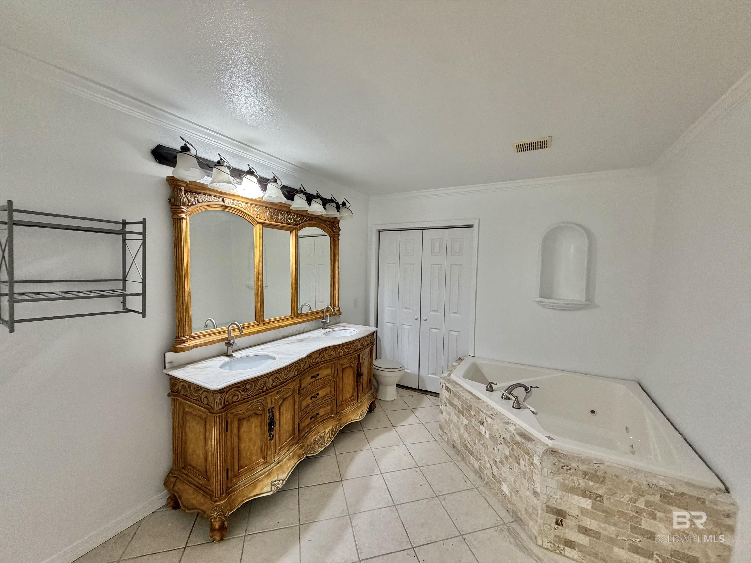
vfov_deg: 85.7
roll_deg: -0.8
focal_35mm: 14
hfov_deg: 102.1
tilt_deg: -3.9
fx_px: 304
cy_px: 282
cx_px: 376
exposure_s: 1/60
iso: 320
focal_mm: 2.22
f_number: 2.2
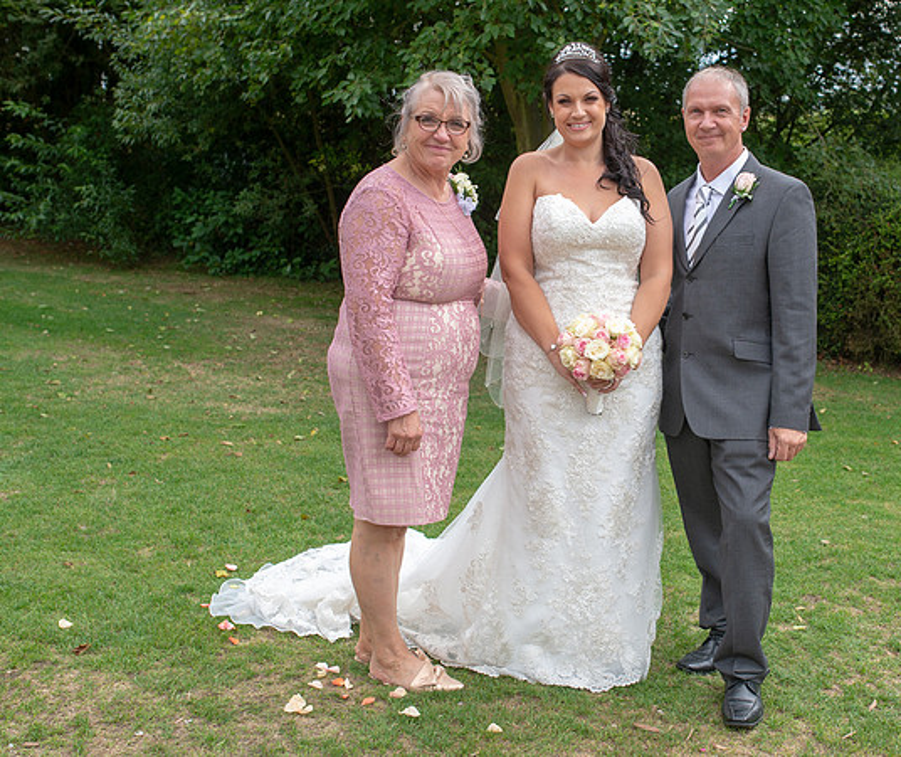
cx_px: 597
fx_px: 1380
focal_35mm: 51
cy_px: 341
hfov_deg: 35.8
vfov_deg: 30.6
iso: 100
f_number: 4.5
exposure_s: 1/160
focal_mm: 35
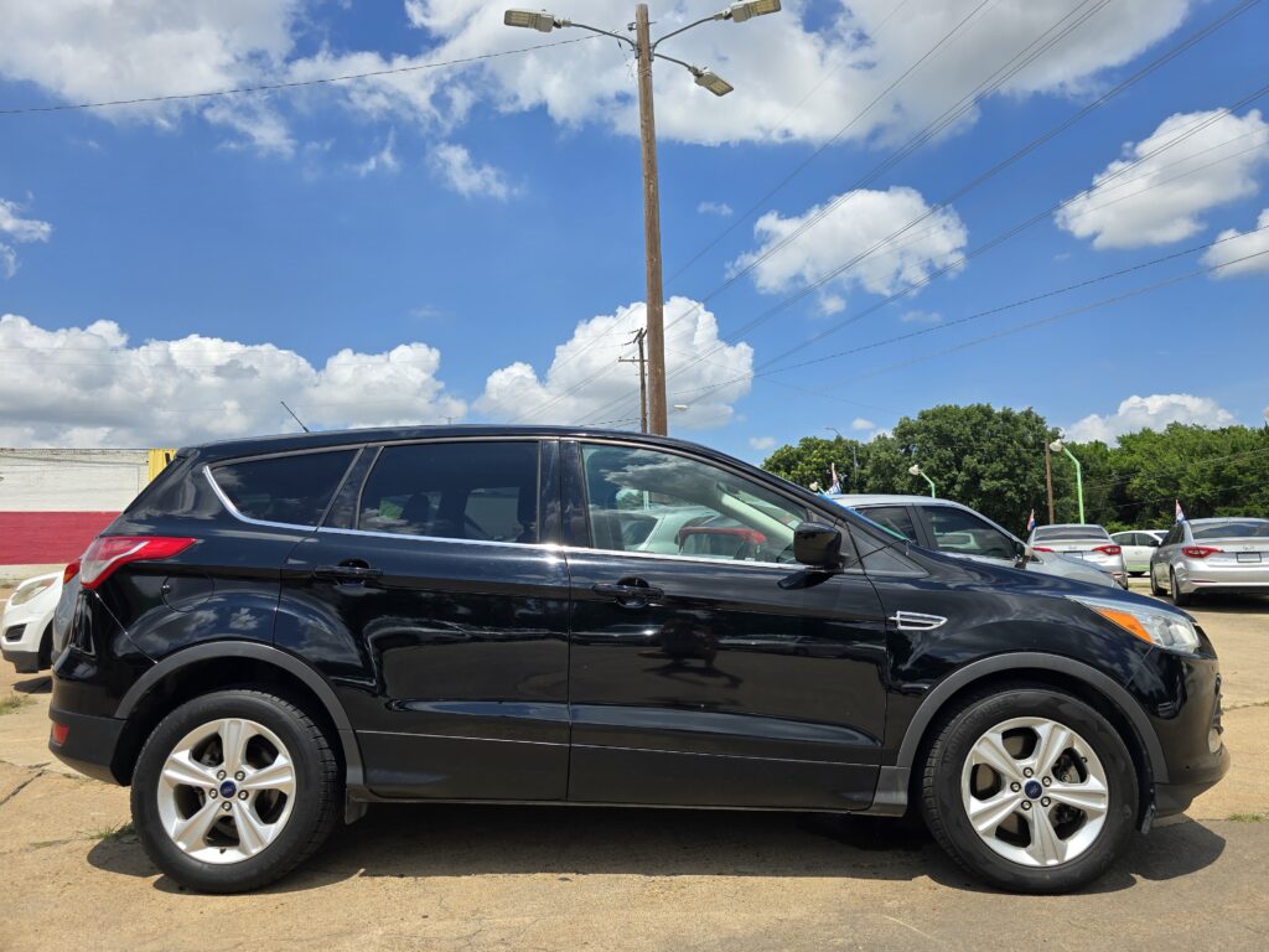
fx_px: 843
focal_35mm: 23
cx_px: 634
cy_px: 476
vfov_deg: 58.9
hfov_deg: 73.9
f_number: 1.7
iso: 12
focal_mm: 6.3
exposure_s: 1/932
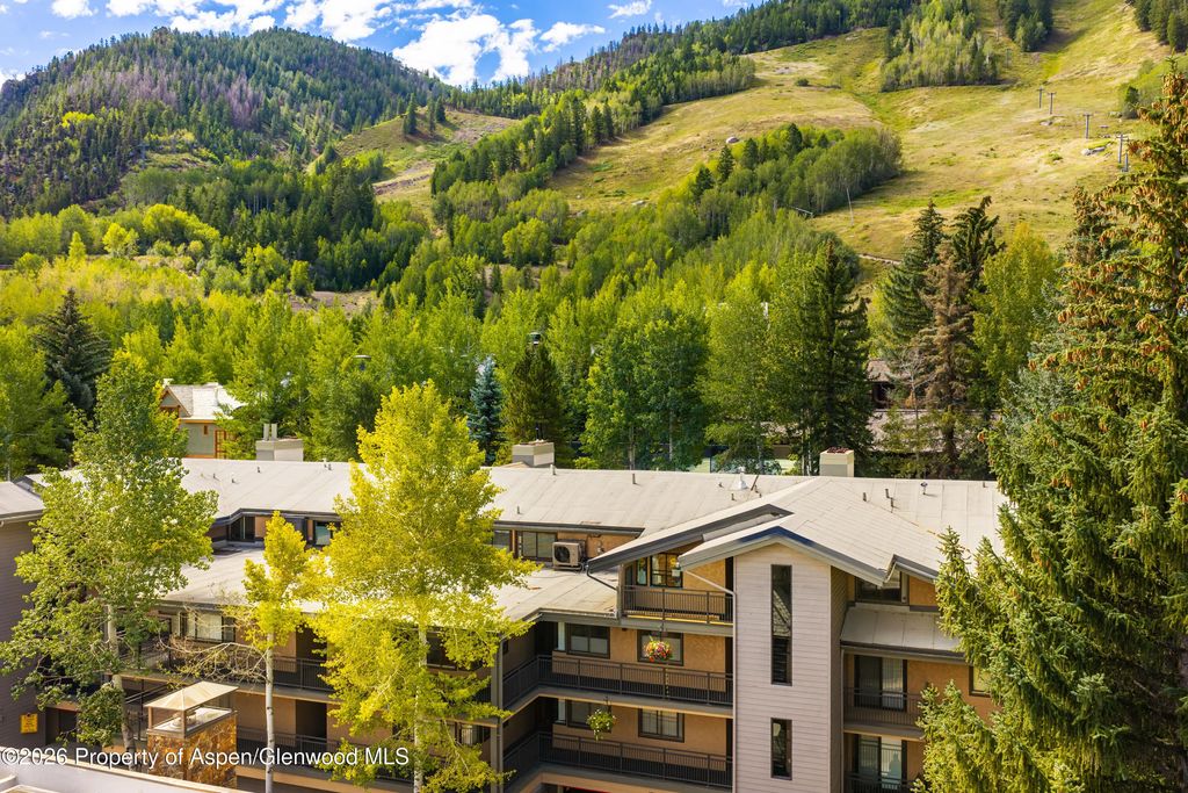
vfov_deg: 46.4
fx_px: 924
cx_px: 594
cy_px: 396
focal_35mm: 28
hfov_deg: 65.5
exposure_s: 1/800
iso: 100
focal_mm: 14.45
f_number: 2.8
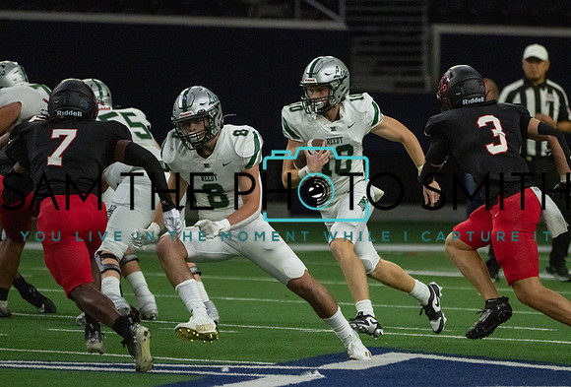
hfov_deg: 4.0
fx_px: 8083
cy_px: 194
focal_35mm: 507
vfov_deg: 2.7
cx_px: 364
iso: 12800
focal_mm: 400
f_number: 5.6
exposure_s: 1/1250
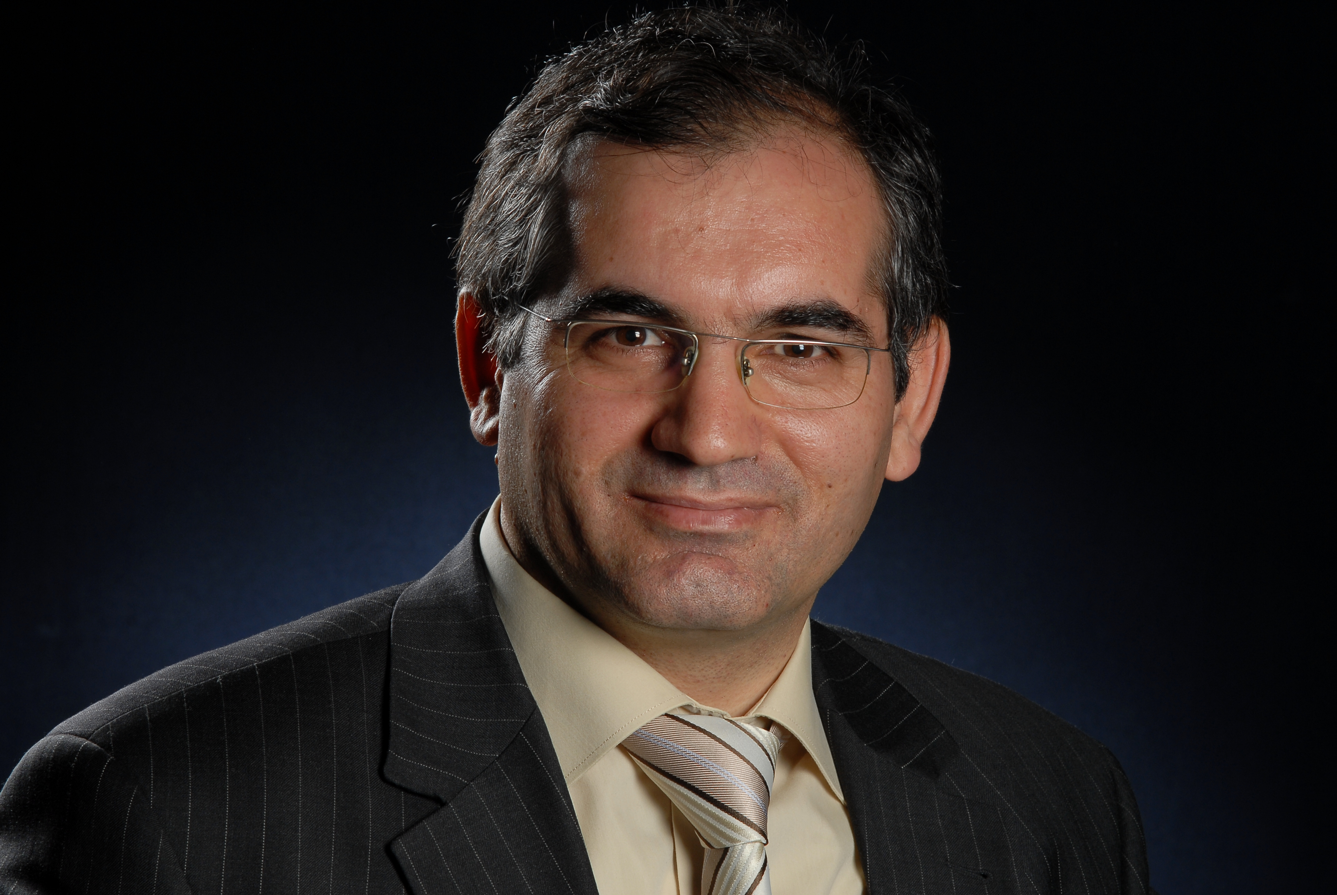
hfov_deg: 10.1
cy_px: 448
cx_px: 668
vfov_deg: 6.8
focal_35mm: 202
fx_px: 7530
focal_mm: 135
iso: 125
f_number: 11
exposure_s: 1/125
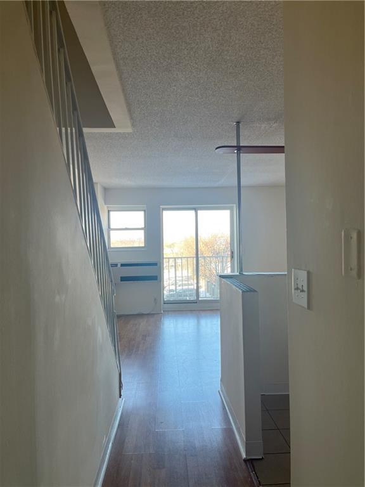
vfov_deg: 67.3
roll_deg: +1.5
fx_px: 366
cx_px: 182
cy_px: 244
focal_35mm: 26
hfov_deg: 53.1
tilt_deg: +0.0
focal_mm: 5.1
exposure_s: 1/122
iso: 80
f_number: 1.6
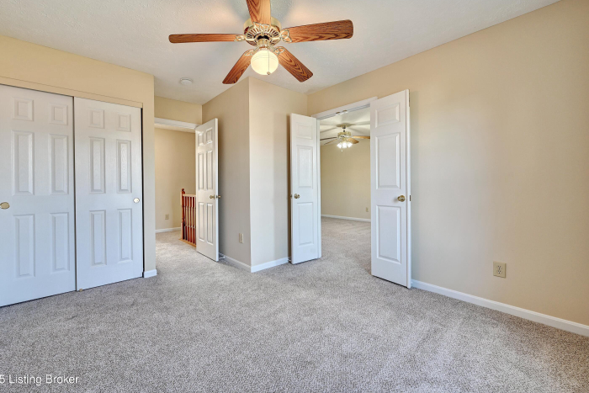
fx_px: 245
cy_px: 188
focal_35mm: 15
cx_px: 285
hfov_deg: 100.3
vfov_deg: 77.3
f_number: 8
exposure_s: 1/6
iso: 250
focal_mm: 14
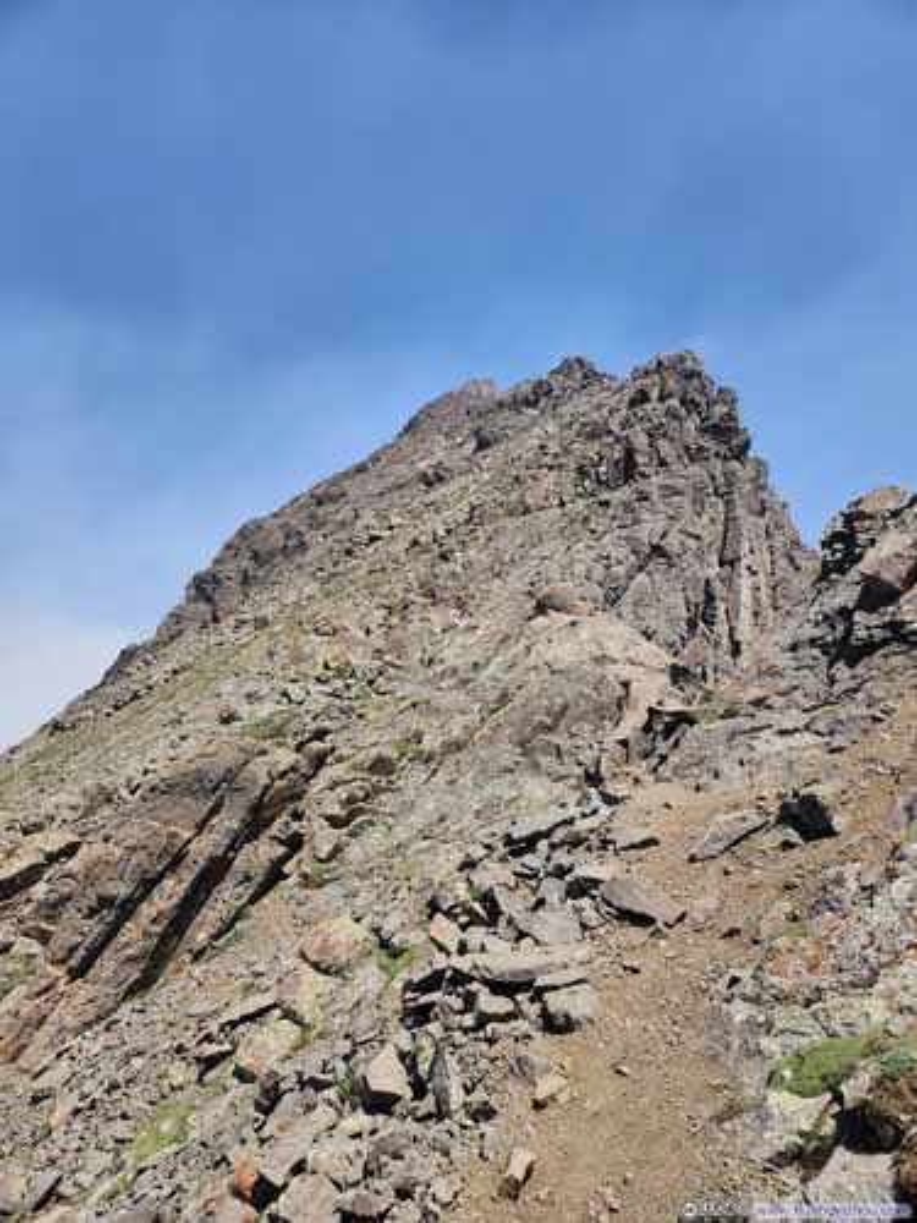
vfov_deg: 73.9
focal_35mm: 23
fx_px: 812
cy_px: 612
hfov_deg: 58.9
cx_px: 458
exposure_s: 1/1400
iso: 20
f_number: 1.8
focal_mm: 5.4
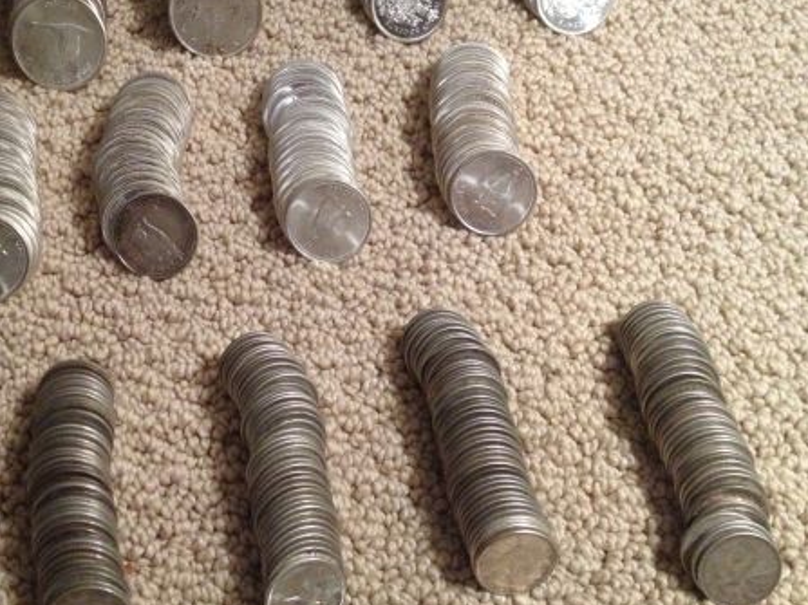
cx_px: 280
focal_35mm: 47
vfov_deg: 30.8
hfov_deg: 40.0
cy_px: 255
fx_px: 1097
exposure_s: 1/15
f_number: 2.4
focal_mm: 4.28
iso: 640
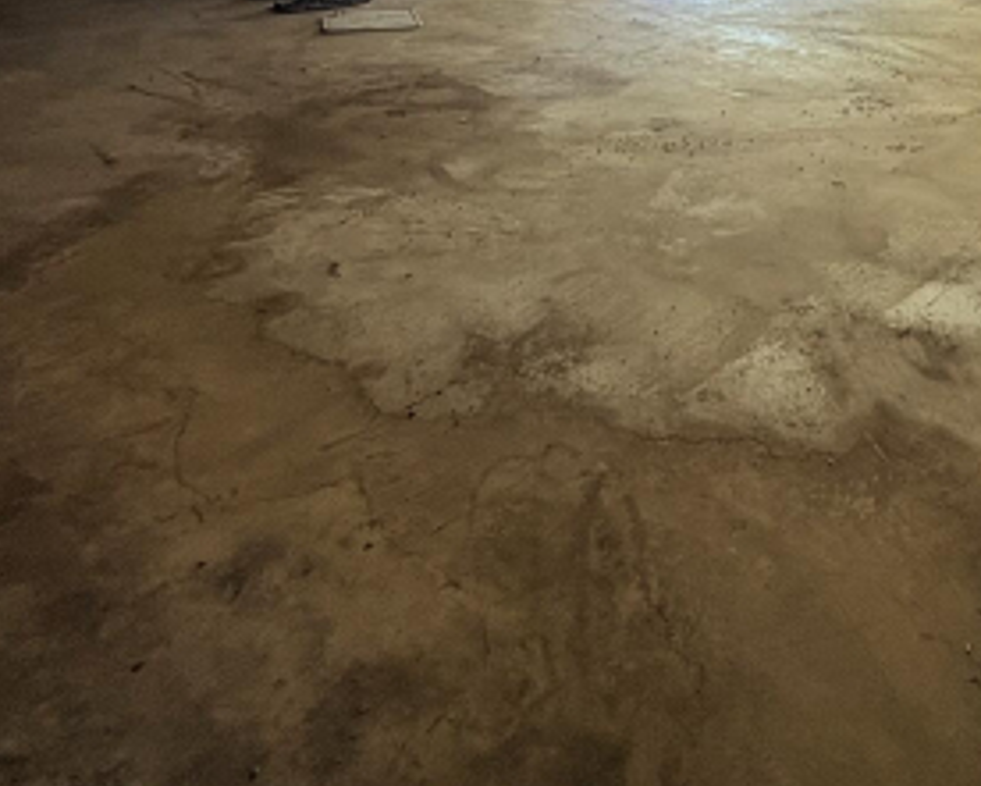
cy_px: -62
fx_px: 958
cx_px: 746
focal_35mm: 33
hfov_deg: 51.7
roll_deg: -3.2
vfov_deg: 37.8
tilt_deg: -7.6
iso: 125
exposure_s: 1/60
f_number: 2.2
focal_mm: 2.22
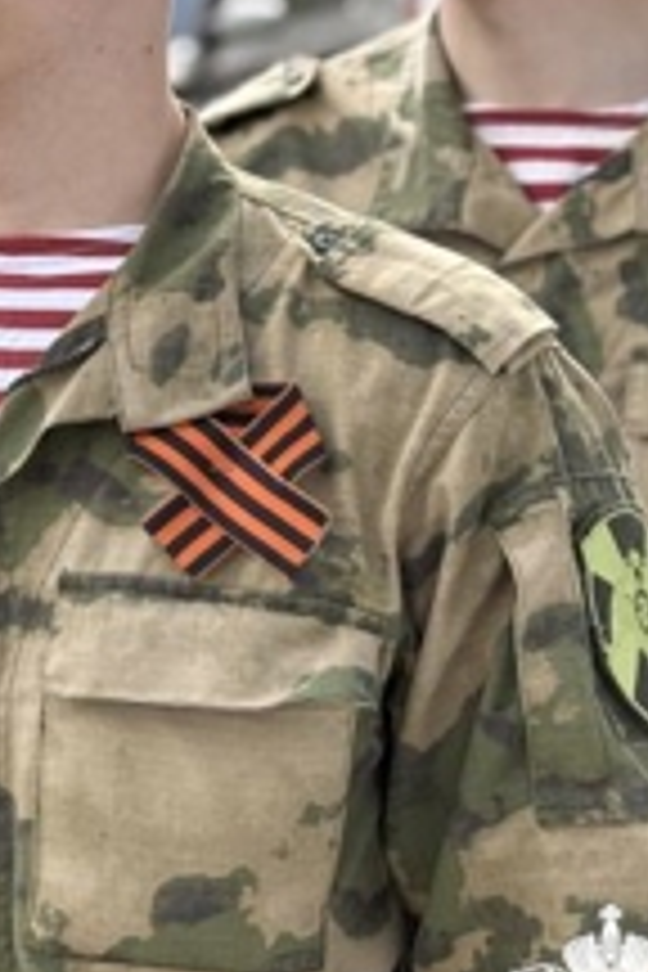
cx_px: -614
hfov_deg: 8.5
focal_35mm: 154
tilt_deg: -2.4
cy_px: 266
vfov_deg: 13.3
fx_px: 4158
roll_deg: -0.1
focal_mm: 6.76
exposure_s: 1/460
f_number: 1.78
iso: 64
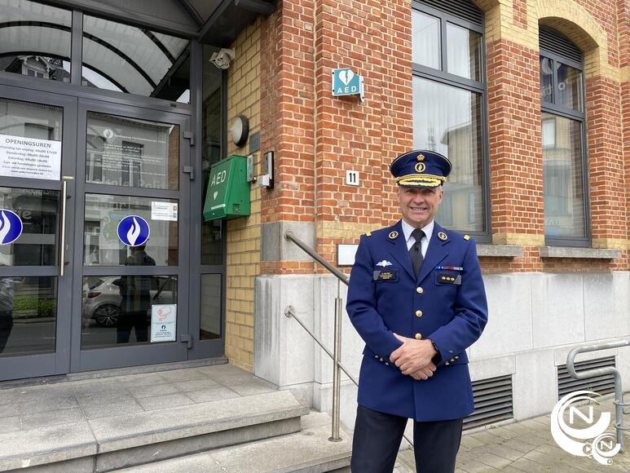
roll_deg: -0.4
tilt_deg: +3.2
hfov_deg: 67.3
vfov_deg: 53.1
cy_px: 236
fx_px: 473
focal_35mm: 26
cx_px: 315
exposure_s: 1/633
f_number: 1.8
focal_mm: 4.25
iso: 32
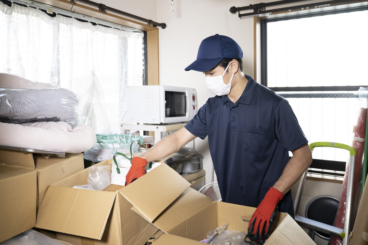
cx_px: 184
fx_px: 296
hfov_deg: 63.7
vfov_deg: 45.0
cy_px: 122
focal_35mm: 29
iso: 2000
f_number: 5.6
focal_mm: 29
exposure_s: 1/160
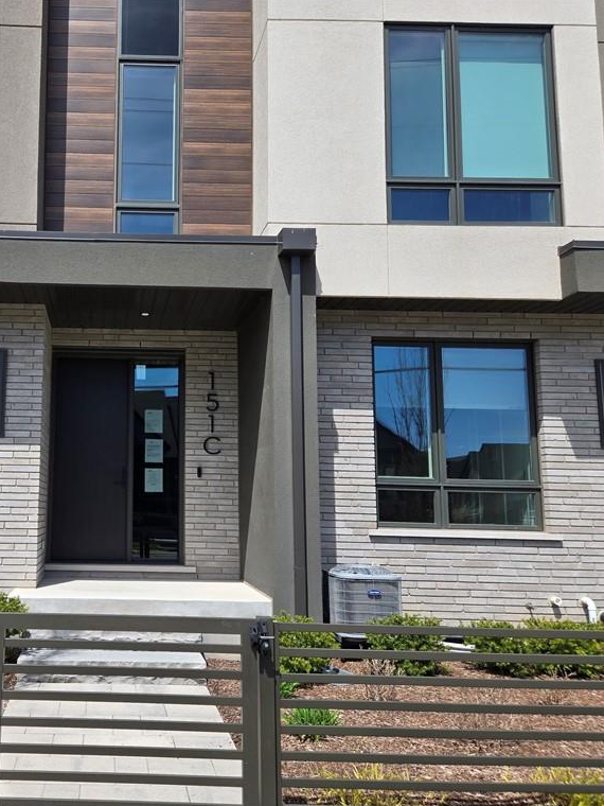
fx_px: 721
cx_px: 122
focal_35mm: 31
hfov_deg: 43.4
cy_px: 403
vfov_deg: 58.4
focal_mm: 5.4
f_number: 1.8
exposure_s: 1/1505
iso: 25
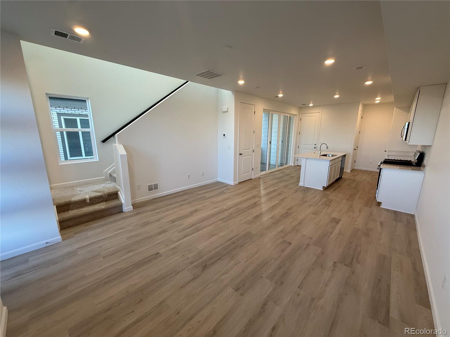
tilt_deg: -11.6
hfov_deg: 102.1
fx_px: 182
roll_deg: -1.1
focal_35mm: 14
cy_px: 168
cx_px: 225
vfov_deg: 85.7
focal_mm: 2.22
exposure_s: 1/120
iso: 160
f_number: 2.2
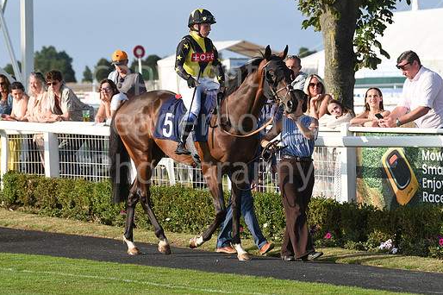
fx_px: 2361
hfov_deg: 10.7
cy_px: 129
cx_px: 205
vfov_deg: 7.1
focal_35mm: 192
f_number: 6.3
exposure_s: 1/1600
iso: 640
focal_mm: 170
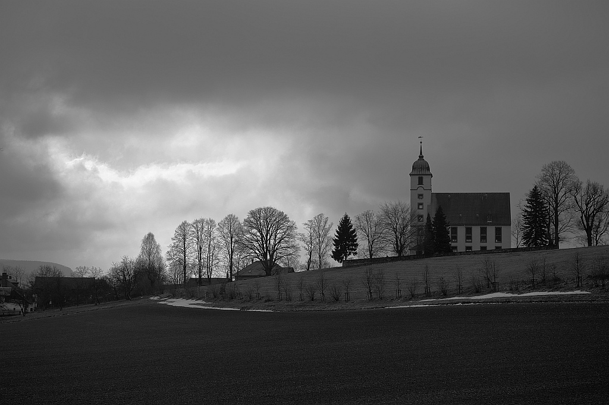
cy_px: 202
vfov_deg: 19.4
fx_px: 1183
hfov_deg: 28.9
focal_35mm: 70
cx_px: 304
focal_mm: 70
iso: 200
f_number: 5
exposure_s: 1/1600
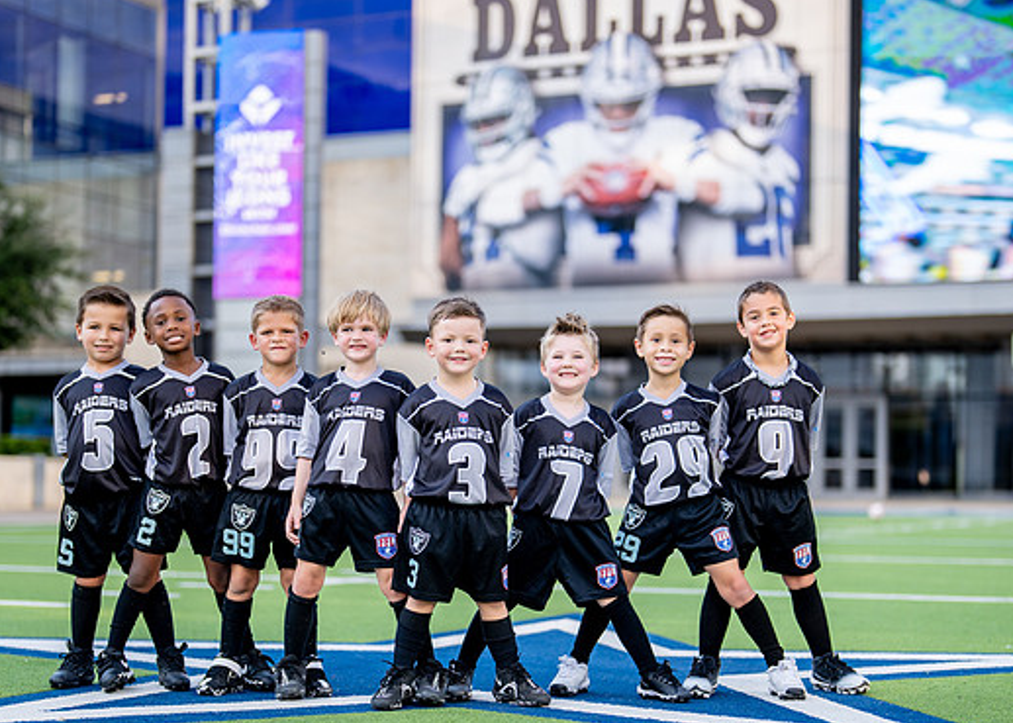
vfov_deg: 19.7
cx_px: 511
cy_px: 473
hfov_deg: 27.5
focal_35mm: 72
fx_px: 2071
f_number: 1.2
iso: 100
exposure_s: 1/1250
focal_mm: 50
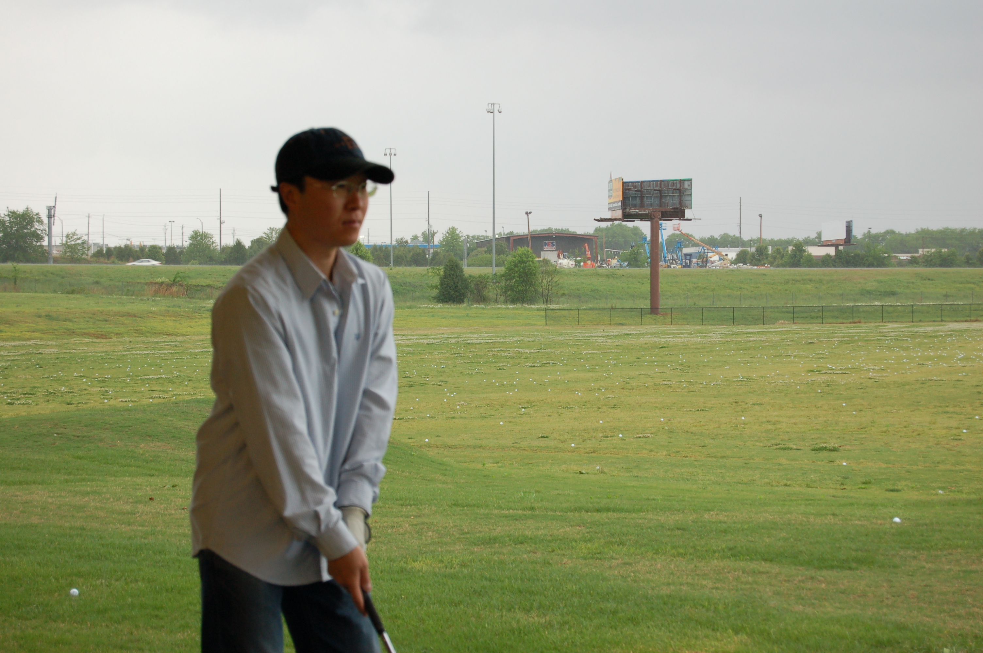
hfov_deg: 24.6
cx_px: 492
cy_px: 326
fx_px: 2251
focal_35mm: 82
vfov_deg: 16.5
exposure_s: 1/50
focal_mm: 55
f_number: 5.6
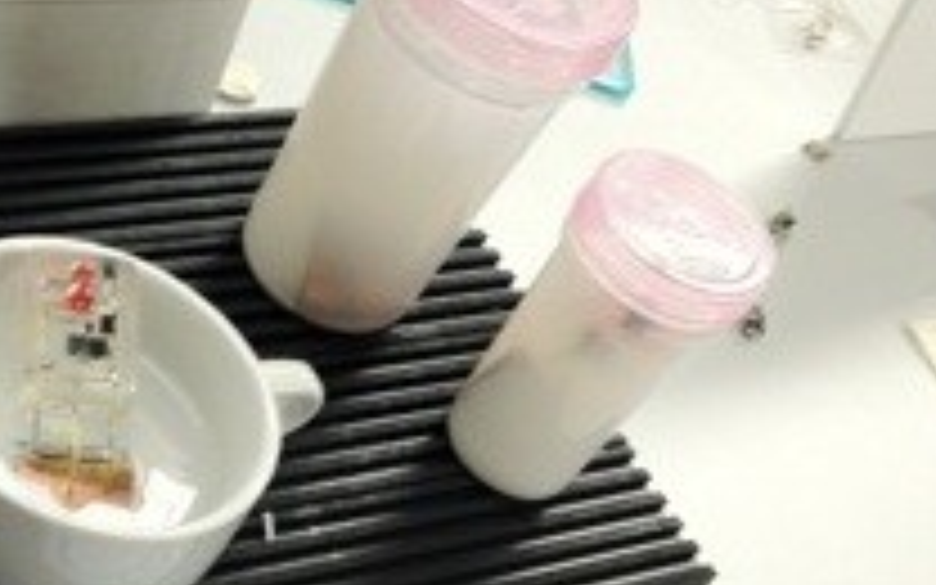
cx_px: 81
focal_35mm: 89
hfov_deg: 22.7
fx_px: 2270
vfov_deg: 14.6
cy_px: 448
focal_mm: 4.28
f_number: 2.4
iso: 80
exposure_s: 1/20
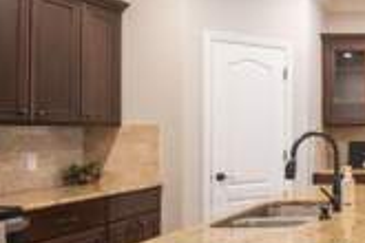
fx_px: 446
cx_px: 458
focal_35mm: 44
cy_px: 133
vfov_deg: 30.5
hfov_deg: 34.0
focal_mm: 10
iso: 1250
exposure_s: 1/30
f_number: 4.5
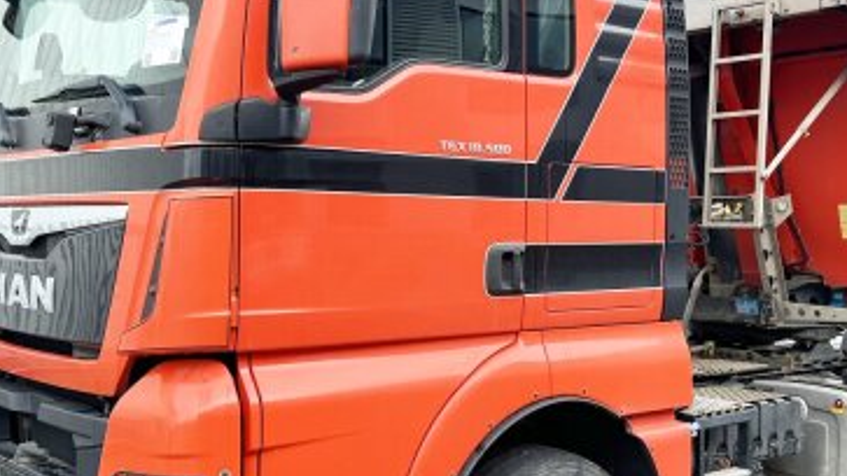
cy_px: 233
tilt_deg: +1.3
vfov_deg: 23.9
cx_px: 483
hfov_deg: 41.2
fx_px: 1123
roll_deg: +0.4
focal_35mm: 50
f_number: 1.5
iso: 50
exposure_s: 1/775
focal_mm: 5.7
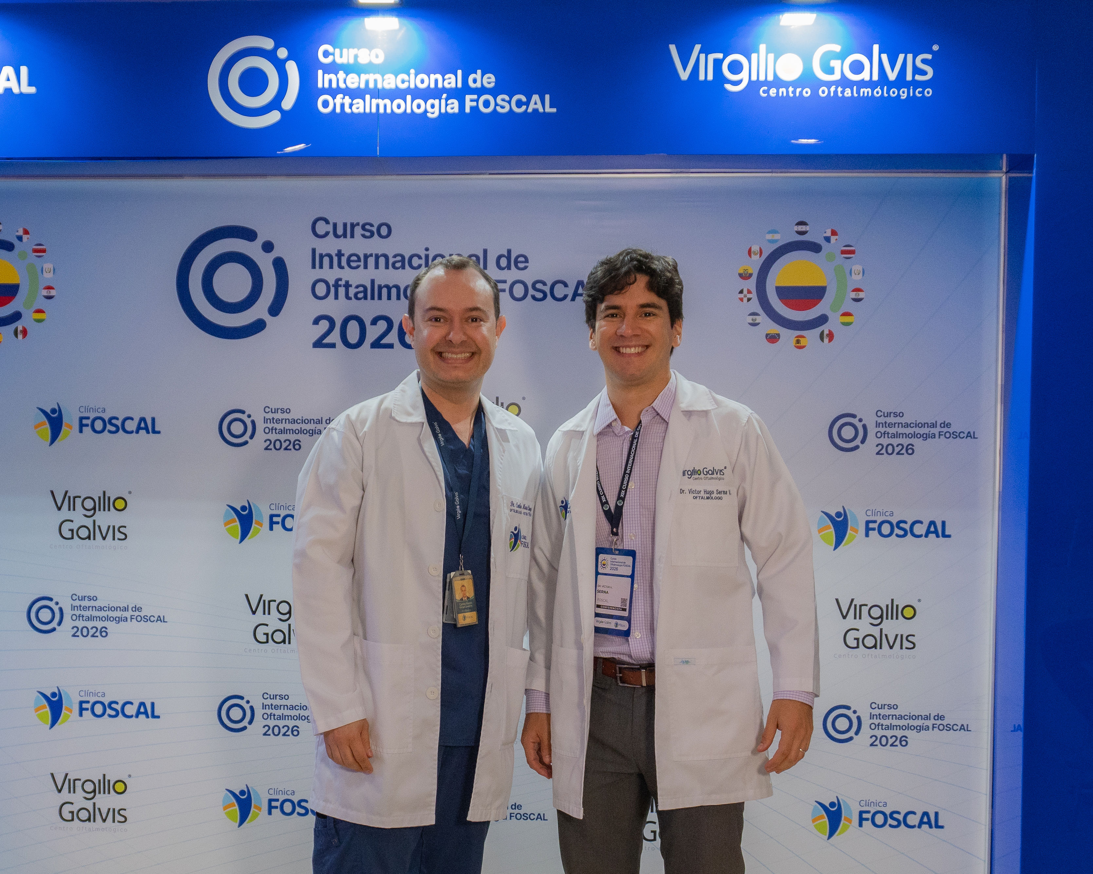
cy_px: 546
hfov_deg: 37.4
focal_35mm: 50
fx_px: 1606
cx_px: 437
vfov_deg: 30.3
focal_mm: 19
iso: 1000
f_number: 4
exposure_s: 1/160
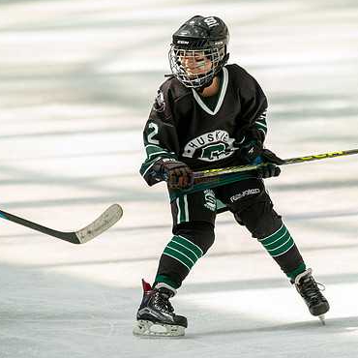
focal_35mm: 437
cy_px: 170
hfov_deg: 4.0
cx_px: 196
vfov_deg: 4.0
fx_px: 5113
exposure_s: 1/2500
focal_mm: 261
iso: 1600
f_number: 3.5
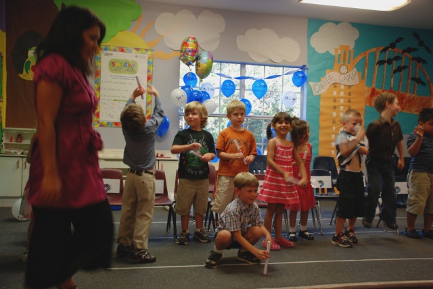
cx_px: 216
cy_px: 144
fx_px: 433
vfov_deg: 36.9
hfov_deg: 53.1
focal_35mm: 36
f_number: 4
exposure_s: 1/30
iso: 280
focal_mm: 24
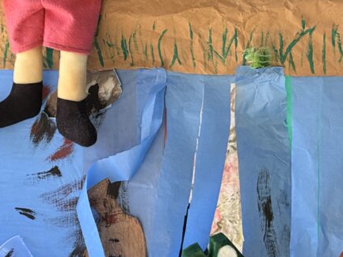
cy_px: 138
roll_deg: +0.2
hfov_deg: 7.0
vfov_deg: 5.2
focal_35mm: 284
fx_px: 2815
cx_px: 297
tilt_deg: +1.0
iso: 64
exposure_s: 1/99
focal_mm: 15.66
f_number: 2.8
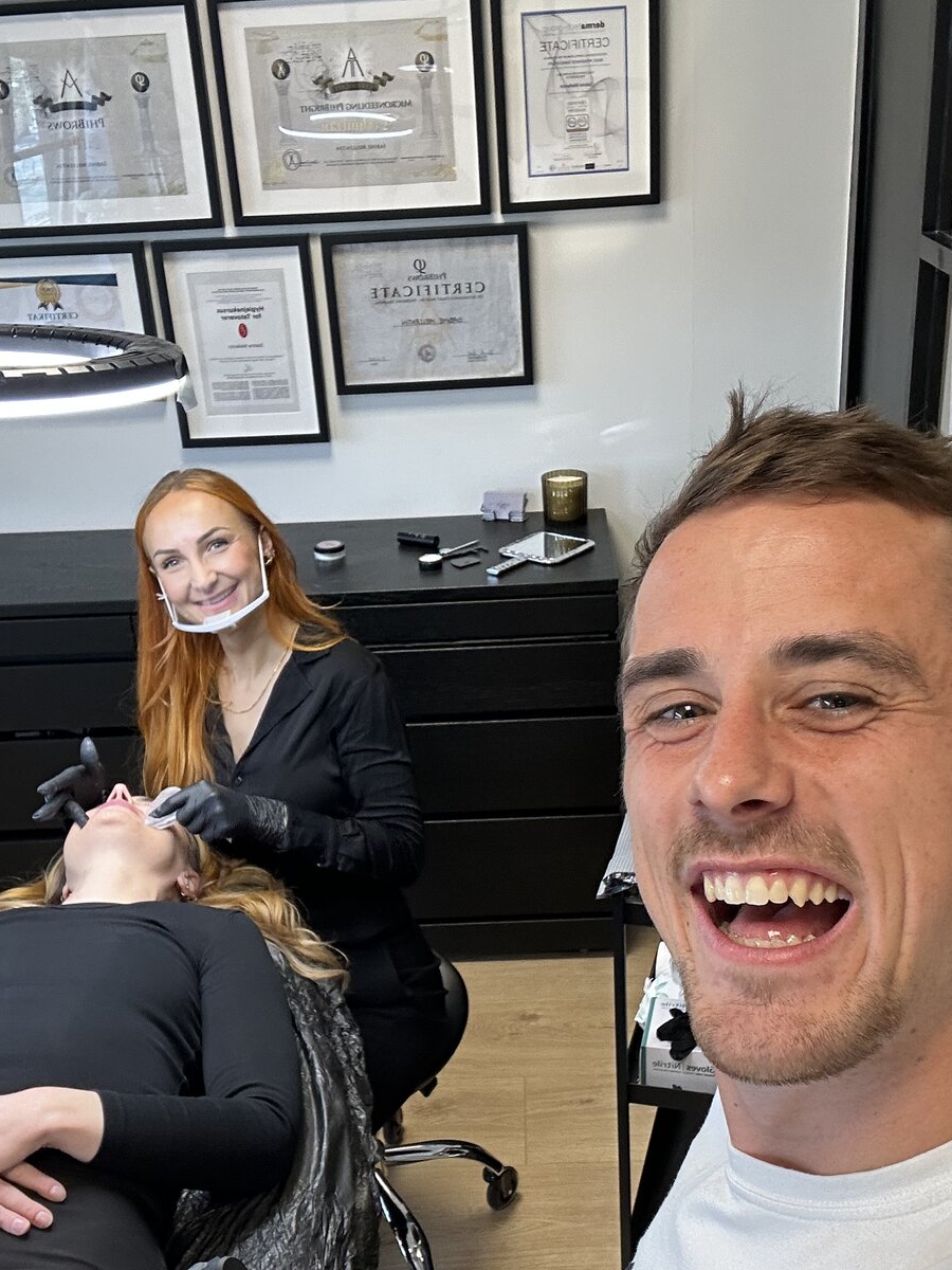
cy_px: 745
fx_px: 1467
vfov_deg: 46.6
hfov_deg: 36.0
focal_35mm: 40
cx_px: 492
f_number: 1.9
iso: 80
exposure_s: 1/71
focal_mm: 2.69
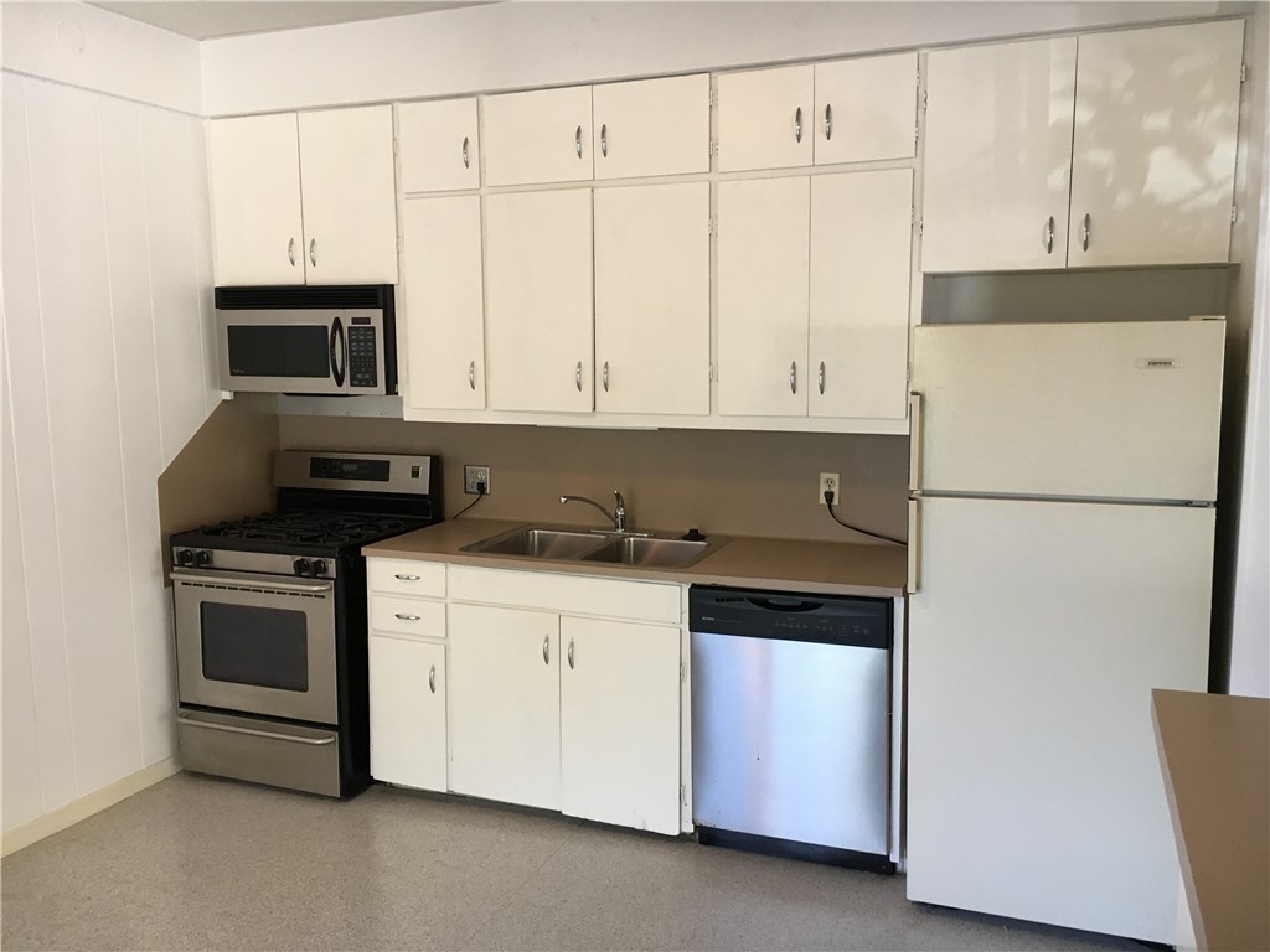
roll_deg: -0.4
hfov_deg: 61.7
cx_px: 635
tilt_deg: -6.7
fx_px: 1064
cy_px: 476
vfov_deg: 48.2
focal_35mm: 29
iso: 100
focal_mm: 4.15
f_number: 2.2
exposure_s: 1/30
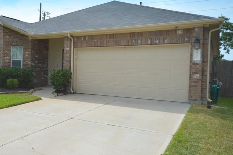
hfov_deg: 53.4
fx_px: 226
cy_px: 74
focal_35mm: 35
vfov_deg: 37.8
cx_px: 79
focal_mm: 16
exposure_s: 1/250
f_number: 8
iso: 100
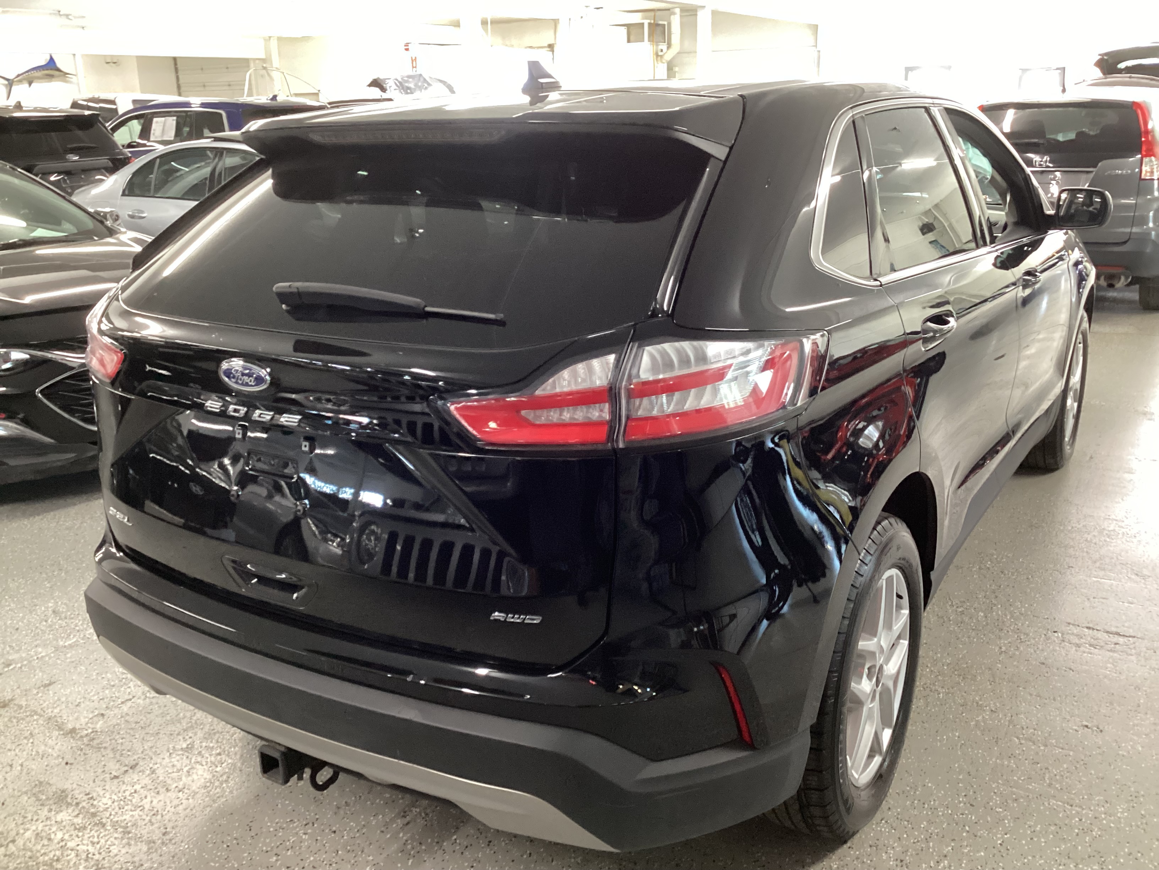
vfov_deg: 45.4
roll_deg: +1.5
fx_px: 1038
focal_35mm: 31
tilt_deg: -19.1
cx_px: 580
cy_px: 435
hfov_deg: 58.4
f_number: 2.4
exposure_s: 1/33
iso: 320
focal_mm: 3.3
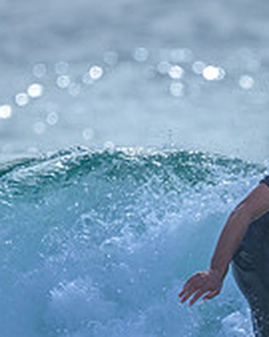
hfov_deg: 0.4
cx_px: 283
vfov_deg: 0.5
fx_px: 35370
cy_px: 304
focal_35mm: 3551
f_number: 6.3
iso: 180
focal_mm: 800
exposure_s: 1/2000
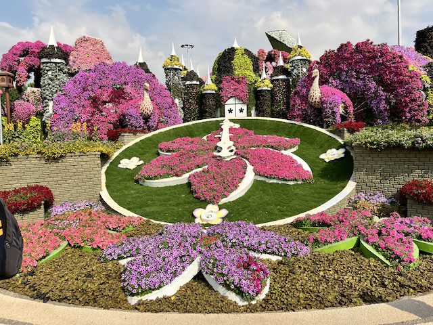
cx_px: 216
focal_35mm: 26
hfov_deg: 67.3
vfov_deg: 53.1
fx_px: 325
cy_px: 162
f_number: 1.5
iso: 50
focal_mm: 5.7
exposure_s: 1/4831
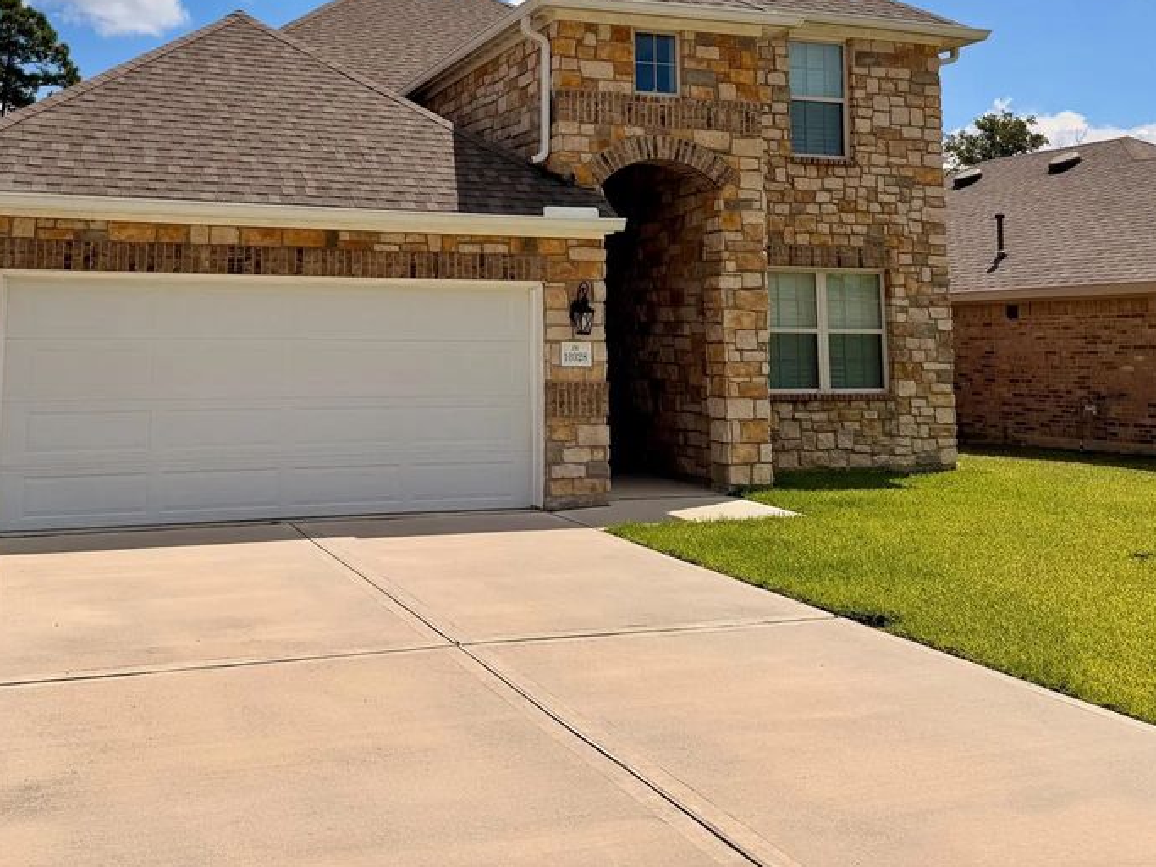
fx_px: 1202
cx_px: 443
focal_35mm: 36
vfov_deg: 38.6
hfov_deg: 50.9
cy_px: 220
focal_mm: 6.76
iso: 80
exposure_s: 1/9091
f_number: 1.78
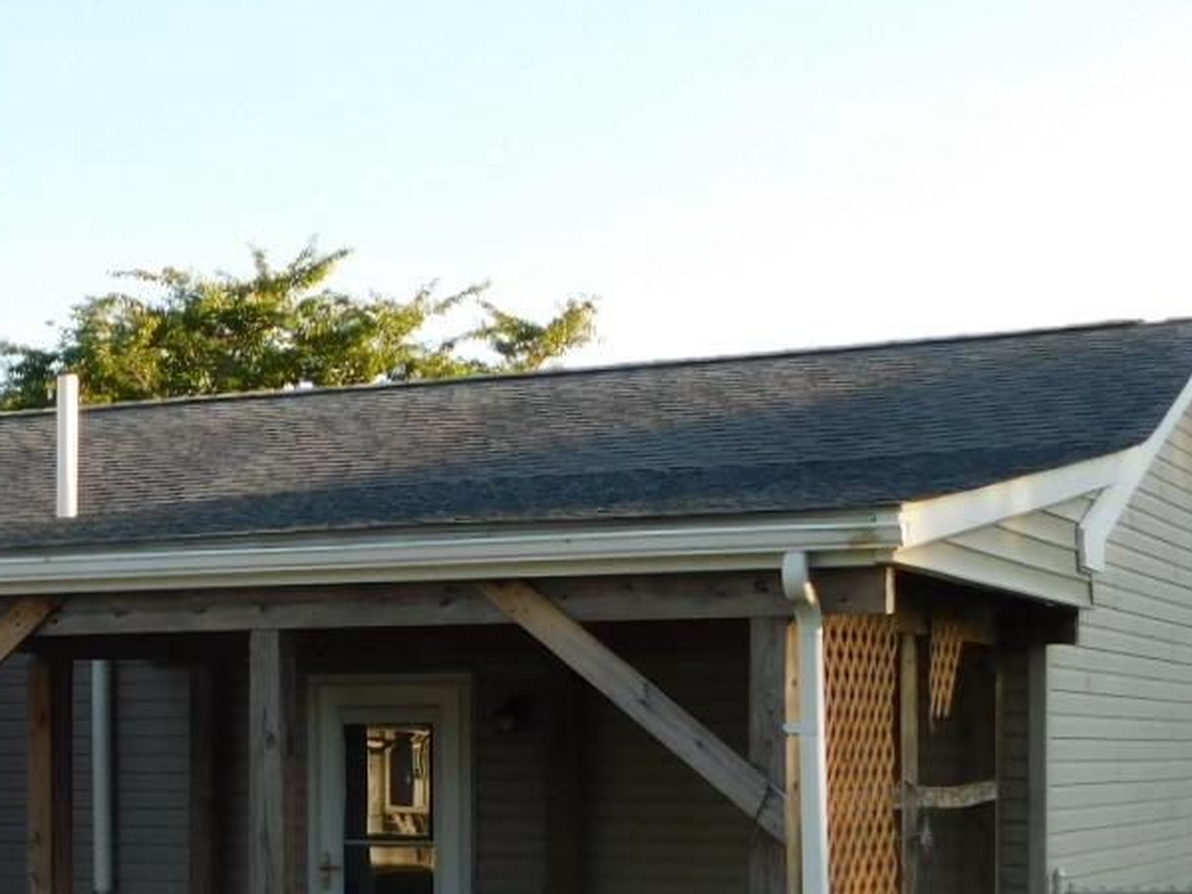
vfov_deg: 18.2
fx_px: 2755
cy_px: 785
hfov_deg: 22.6
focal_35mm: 80
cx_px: -213
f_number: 3.2
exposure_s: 1/320
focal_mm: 5.3
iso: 125
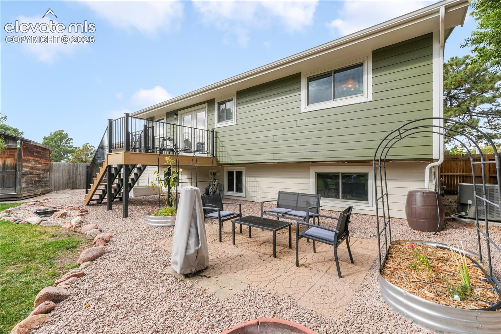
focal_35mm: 15
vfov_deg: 77.3
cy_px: 167
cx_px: 250
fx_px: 209
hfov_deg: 100.4
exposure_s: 1/80
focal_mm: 15
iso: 400
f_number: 14
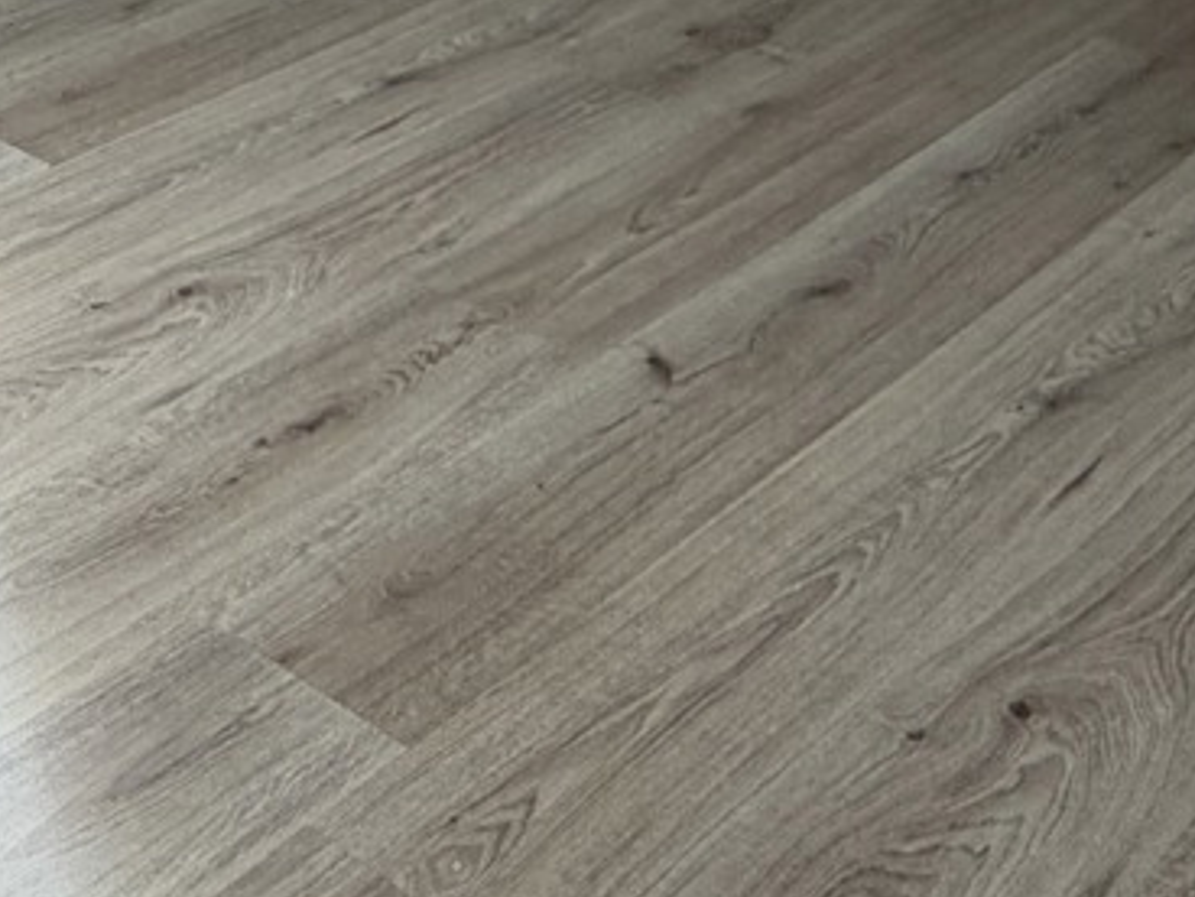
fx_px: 2520
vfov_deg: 15.3
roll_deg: +0.1
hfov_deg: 26.2
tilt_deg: +0.9
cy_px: -1011
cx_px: 244
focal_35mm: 73
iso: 40
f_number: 2.2
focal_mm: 2.22
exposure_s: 1/127
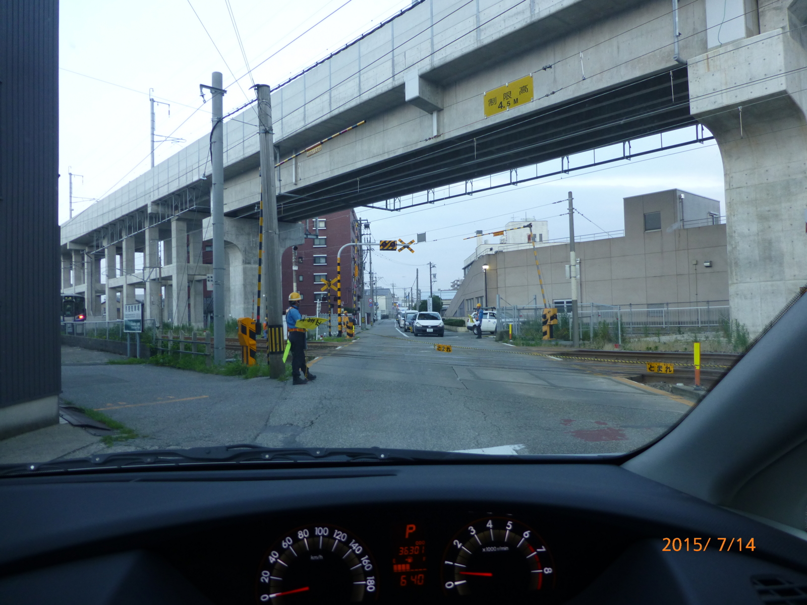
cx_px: 404
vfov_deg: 56.8
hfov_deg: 71.6
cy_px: 302
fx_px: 560
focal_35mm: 24
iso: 100
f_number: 3.3
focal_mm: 4.3
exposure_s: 1/60
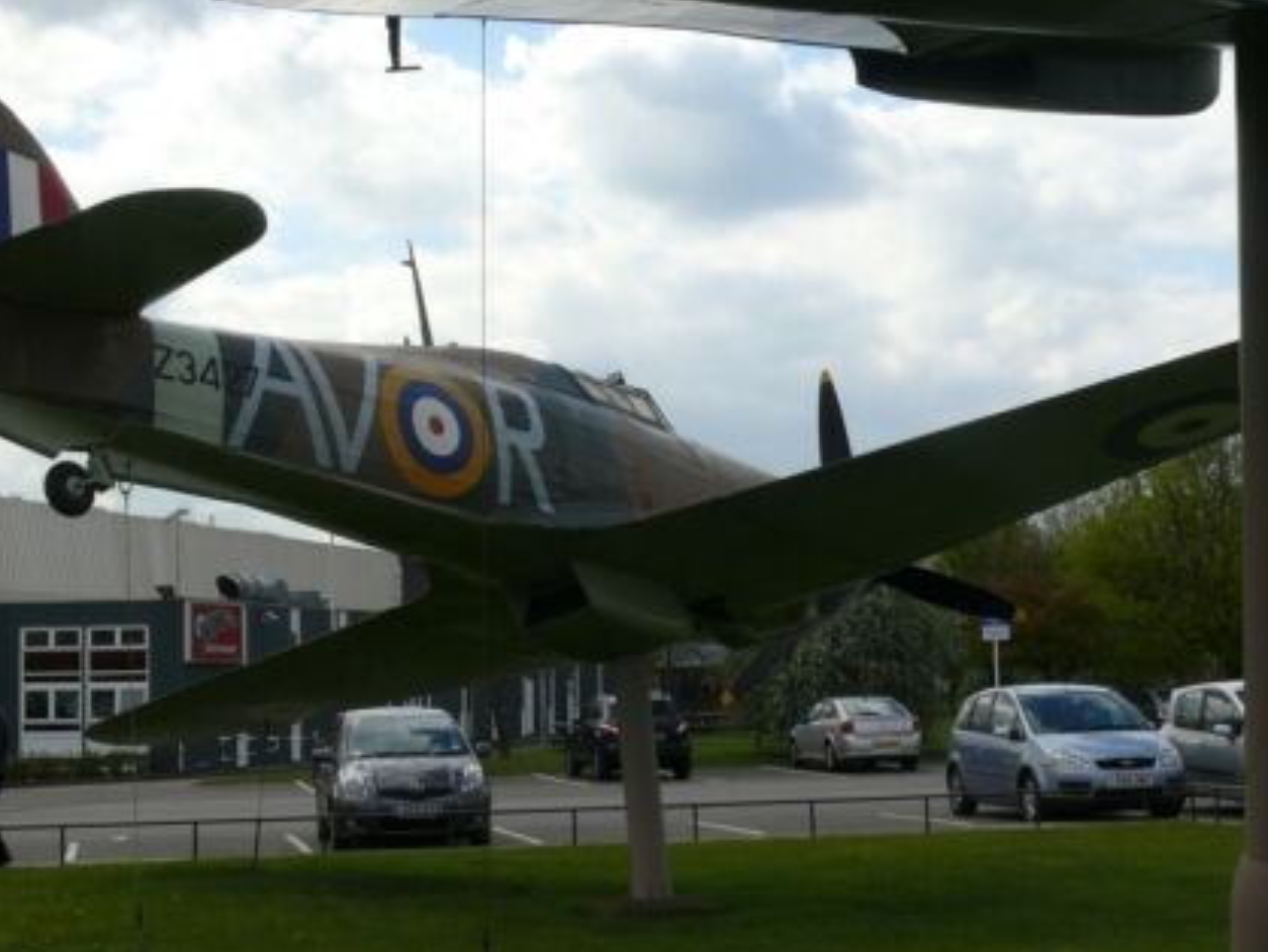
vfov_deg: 24.0
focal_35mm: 61
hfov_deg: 31.7
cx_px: 683
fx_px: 2236
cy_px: 444
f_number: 6.3
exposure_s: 1/400
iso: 100
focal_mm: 9.3
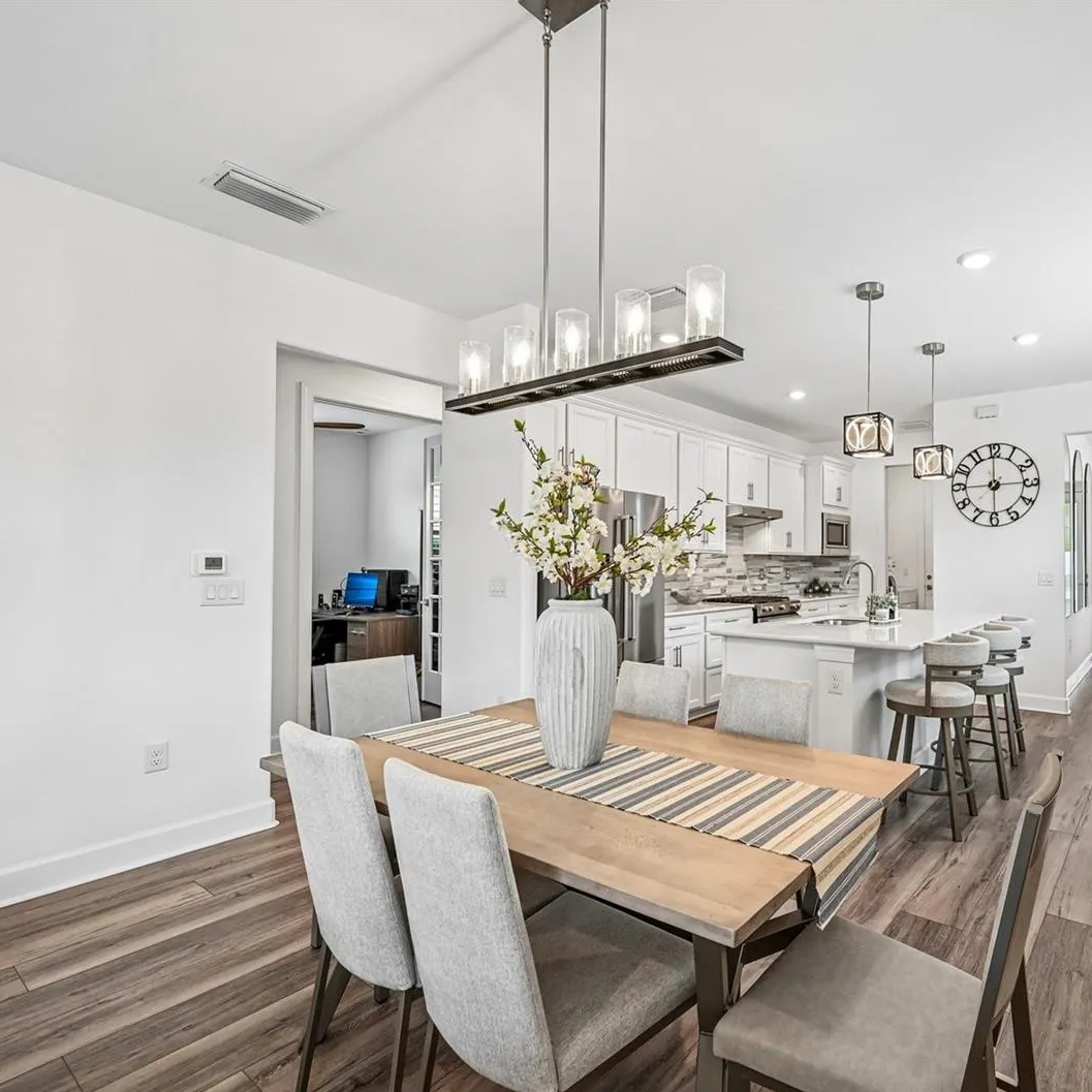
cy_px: 549
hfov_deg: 78.2
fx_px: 642
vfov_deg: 80.7
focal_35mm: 18
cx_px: 725
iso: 400
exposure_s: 1/40
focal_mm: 14
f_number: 8
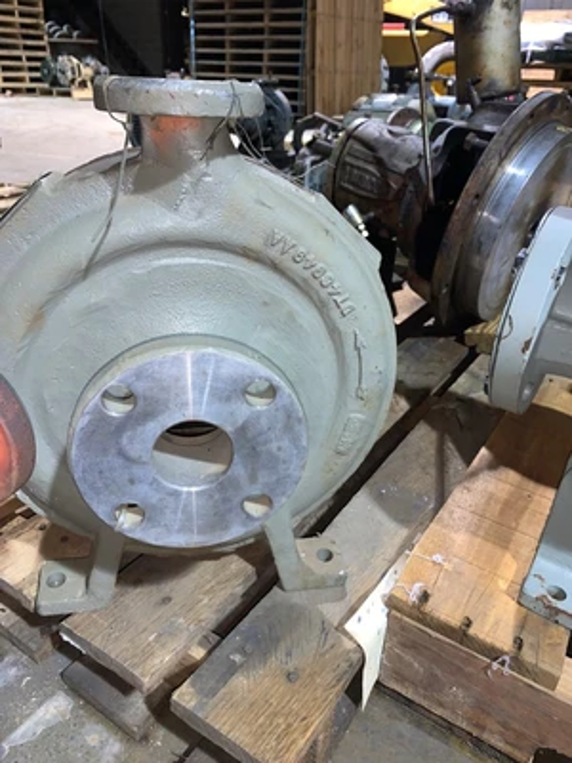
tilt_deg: -26.5
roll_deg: -1.7
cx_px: 286
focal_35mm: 26
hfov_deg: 53.1
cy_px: 382
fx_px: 573
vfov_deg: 67.3
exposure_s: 1/15
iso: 50
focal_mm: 4.25
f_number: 1.8
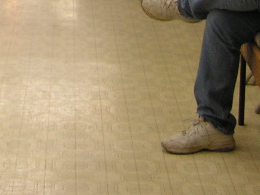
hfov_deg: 13.1
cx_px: 26
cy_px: -178
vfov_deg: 9.4
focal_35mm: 149
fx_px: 1120
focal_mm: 6.3
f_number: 2.8
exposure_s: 1/40
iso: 50
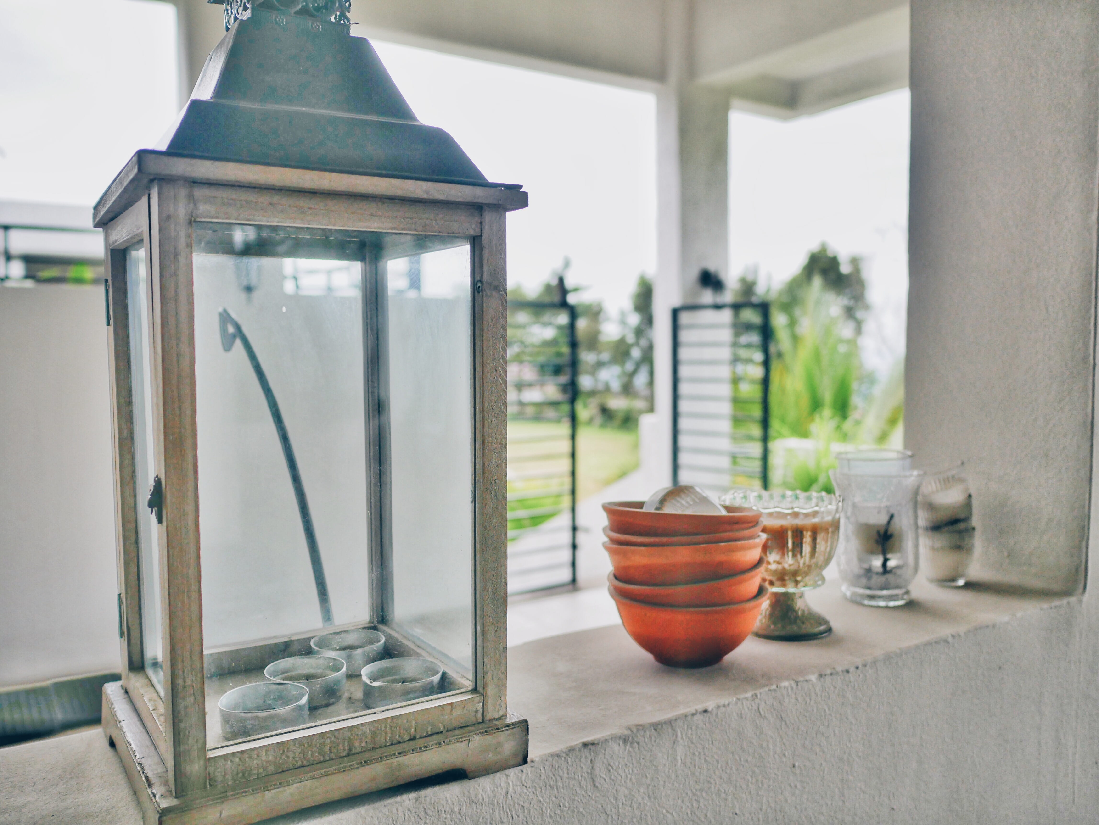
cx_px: 550
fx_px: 953
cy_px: 412
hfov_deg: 59.9
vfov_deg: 46.8
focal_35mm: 30
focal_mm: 15
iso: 200
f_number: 2
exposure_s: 1/2000
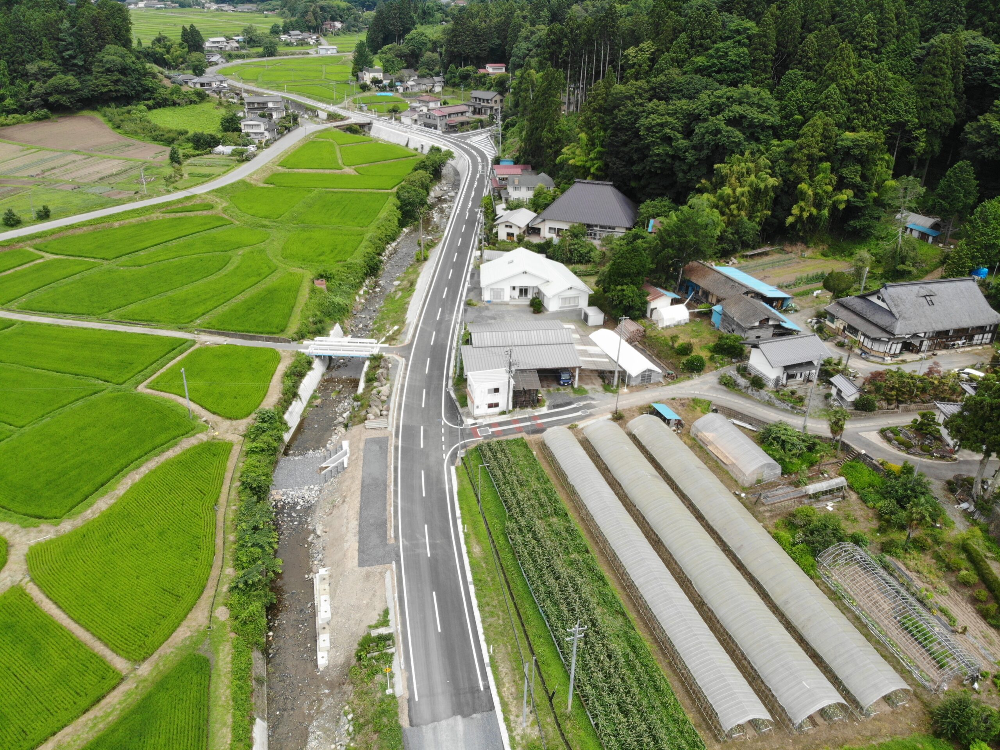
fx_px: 693
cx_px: 500
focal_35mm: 24
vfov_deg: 56.8
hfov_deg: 71.6
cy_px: 375
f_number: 2.8
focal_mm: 4.5
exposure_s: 1/452
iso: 102
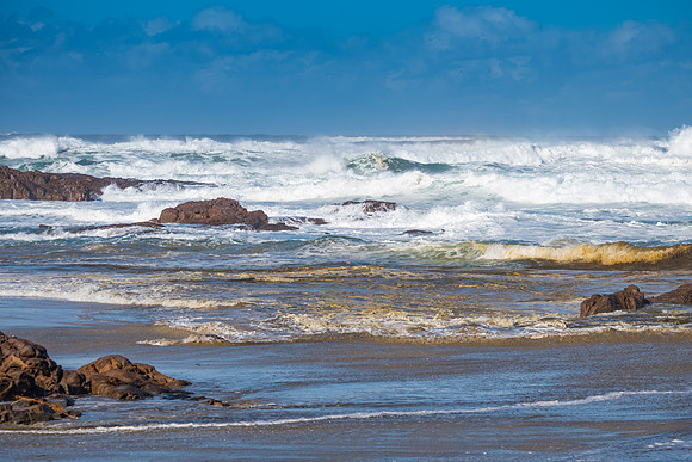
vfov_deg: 8.9
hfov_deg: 13.4
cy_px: 231
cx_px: 346
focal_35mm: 154
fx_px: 2955
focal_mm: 150
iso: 31
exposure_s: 1/160
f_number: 8
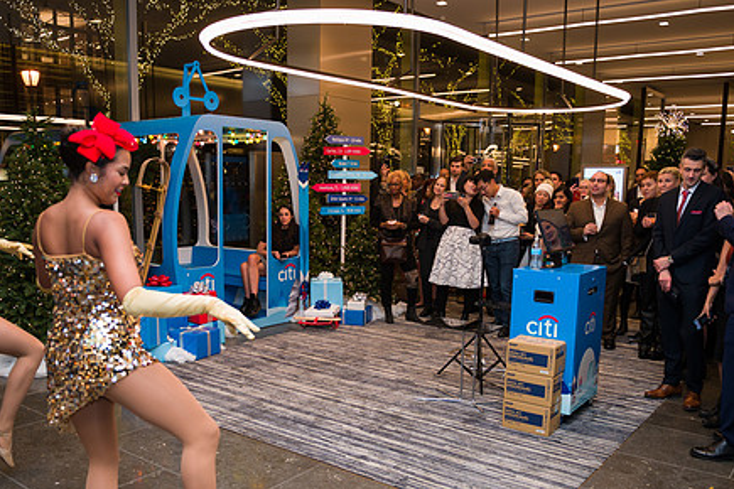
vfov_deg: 40.9
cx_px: 341
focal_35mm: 32
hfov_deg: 58.7
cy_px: 297
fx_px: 652
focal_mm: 24
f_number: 3.2
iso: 400
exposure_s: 1/200
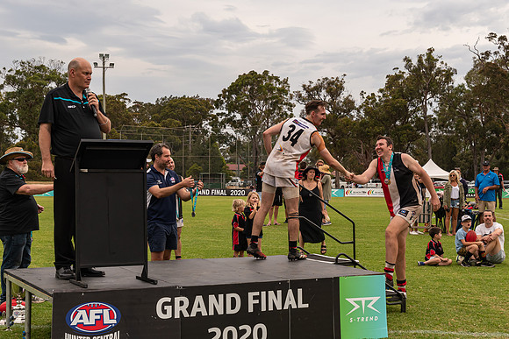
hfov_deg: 34.6
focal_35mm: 58
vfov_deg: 23.5
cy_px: 159
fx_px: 817
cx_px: 270
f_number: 6.3
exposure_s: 1/400
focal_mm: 34
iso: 400
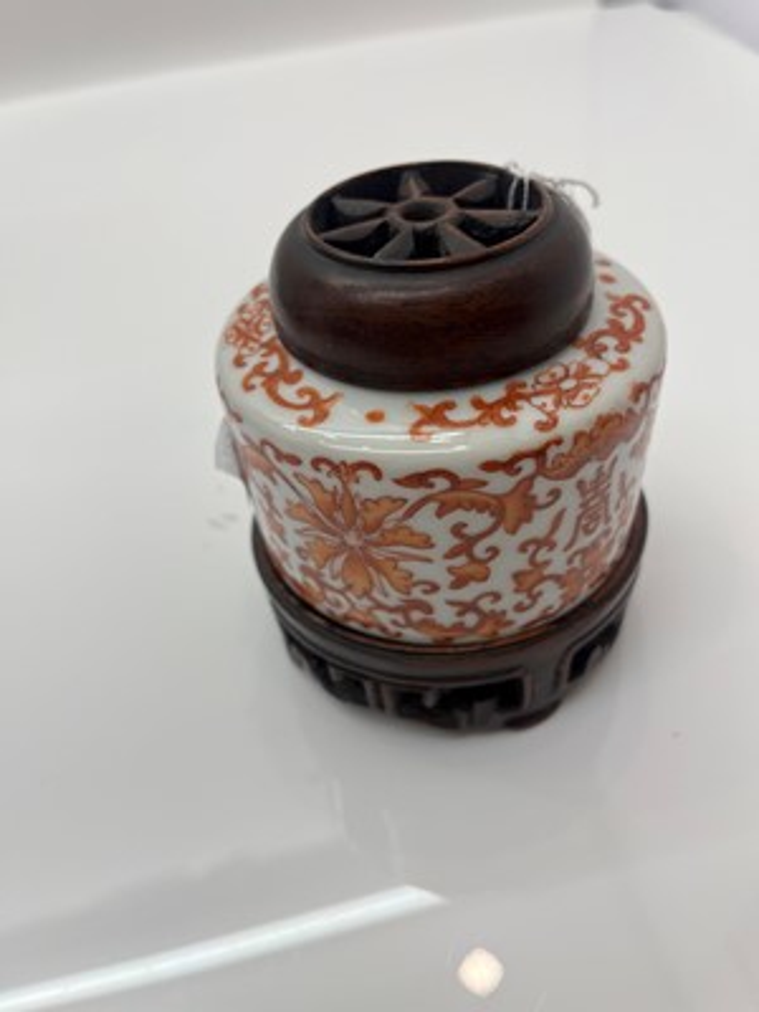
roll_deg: +7.6
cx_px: 380
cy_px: 506
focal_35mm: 26
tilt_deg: -42.1
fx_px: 760
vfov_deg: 67.3
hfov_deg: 53.1
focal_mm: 5.1
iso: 32
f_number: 1.6
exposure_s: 1/149
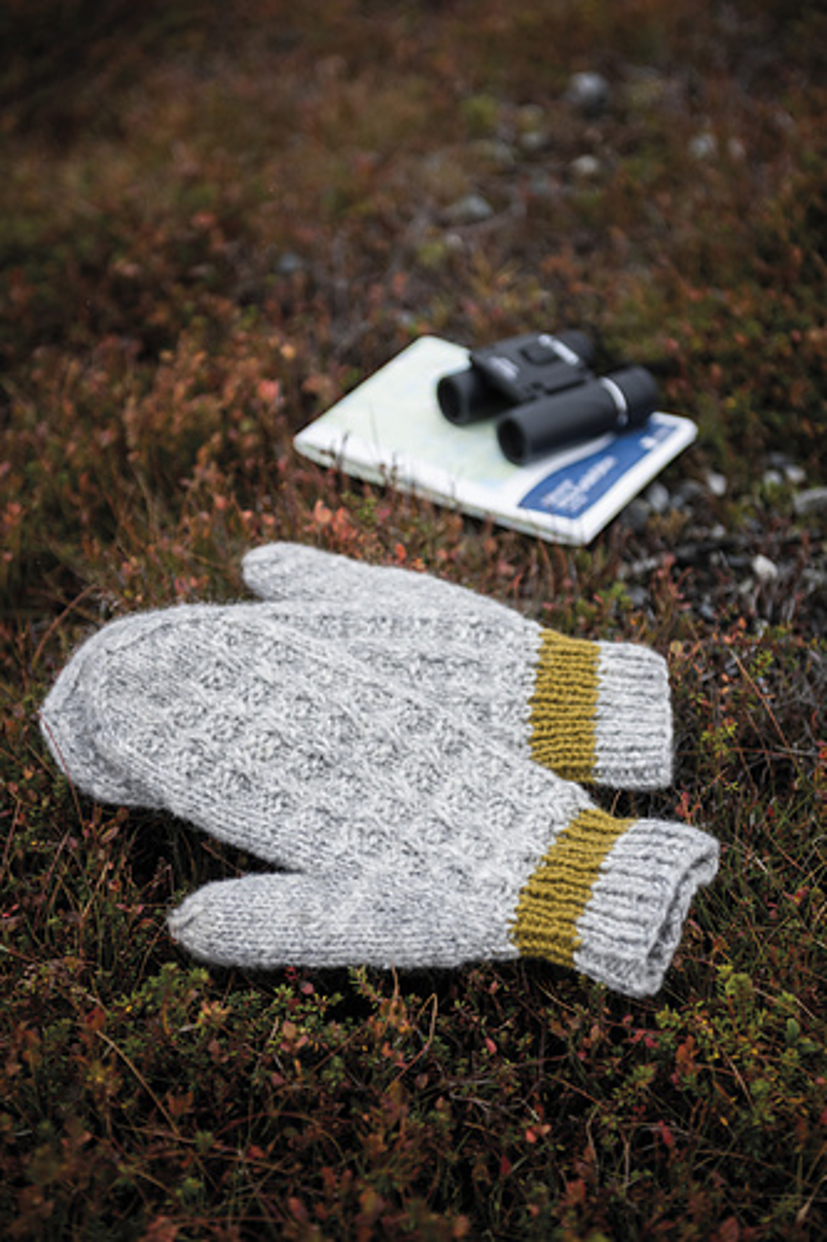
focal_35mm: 70
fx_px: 2414
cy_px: 621
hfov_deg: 19.4
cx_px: 414
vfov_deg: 28.9
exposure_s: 1/1000
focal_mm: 70
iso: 250
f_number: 3.5
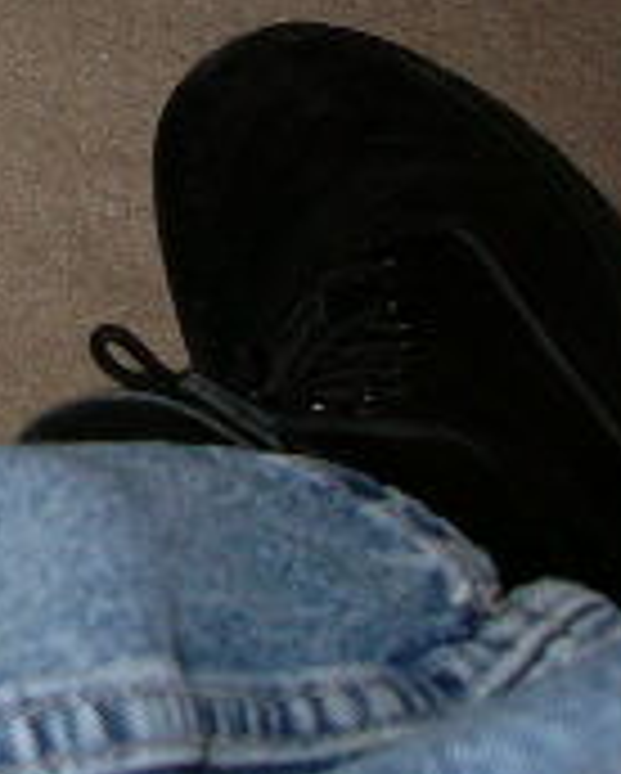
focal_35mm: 127
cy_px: -238
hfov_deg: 10.9
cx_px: -680
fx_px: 2913
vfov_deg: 14.5
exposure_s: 1/60
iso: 100
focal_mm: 5.8
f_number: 2.8
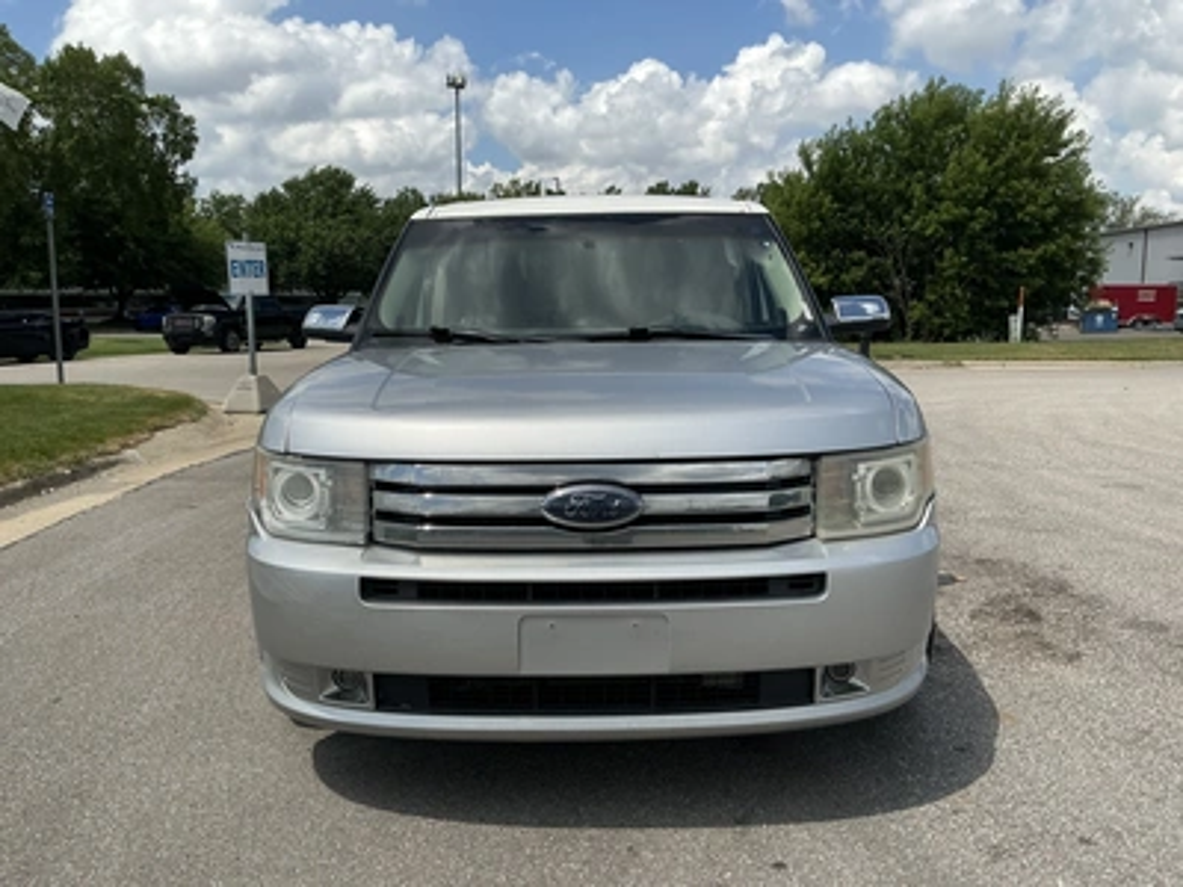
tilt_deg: -3.2
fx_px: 957
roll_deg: -1.1
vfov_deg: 49.7
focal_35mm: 28
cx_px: 592
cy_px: 444
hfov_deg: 63.4
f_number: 1.8
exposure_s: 1/3125
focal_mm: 3
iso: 25
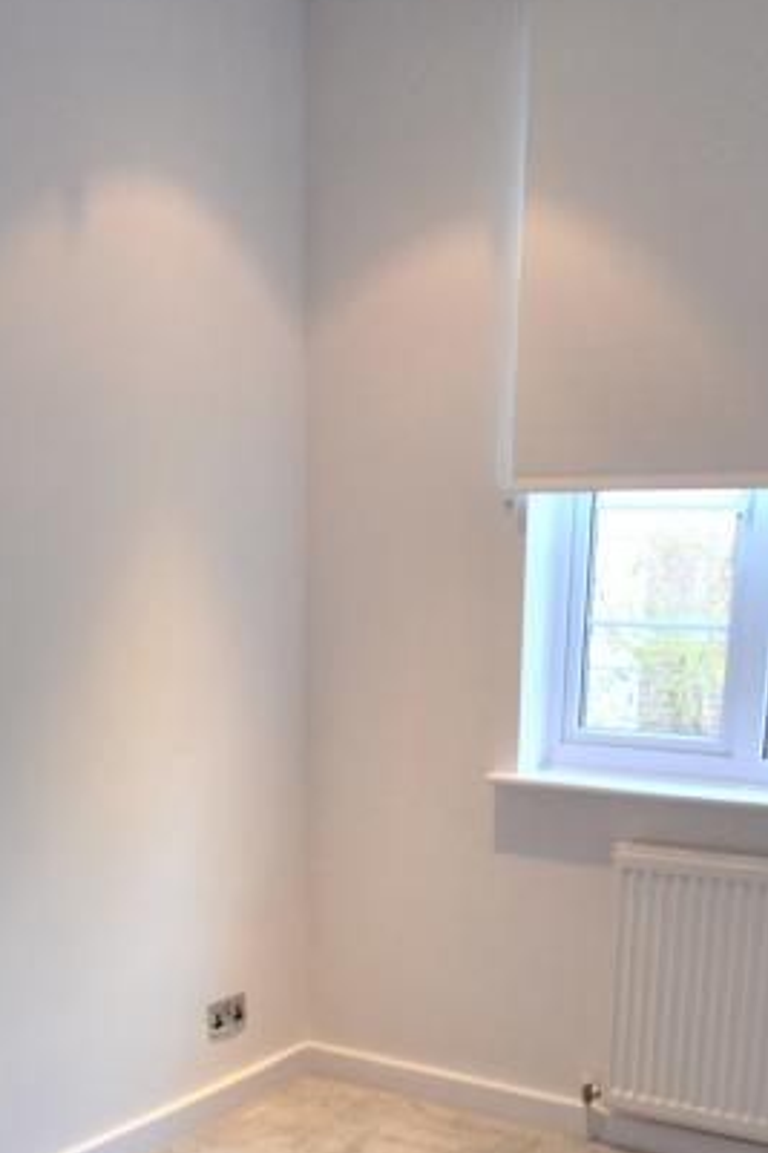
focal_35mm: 46
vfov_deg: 40.8
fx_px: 1473
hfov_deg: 29.0
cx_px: 242
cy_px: 939
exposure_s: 1/60
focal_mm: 12
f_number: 4
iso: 800
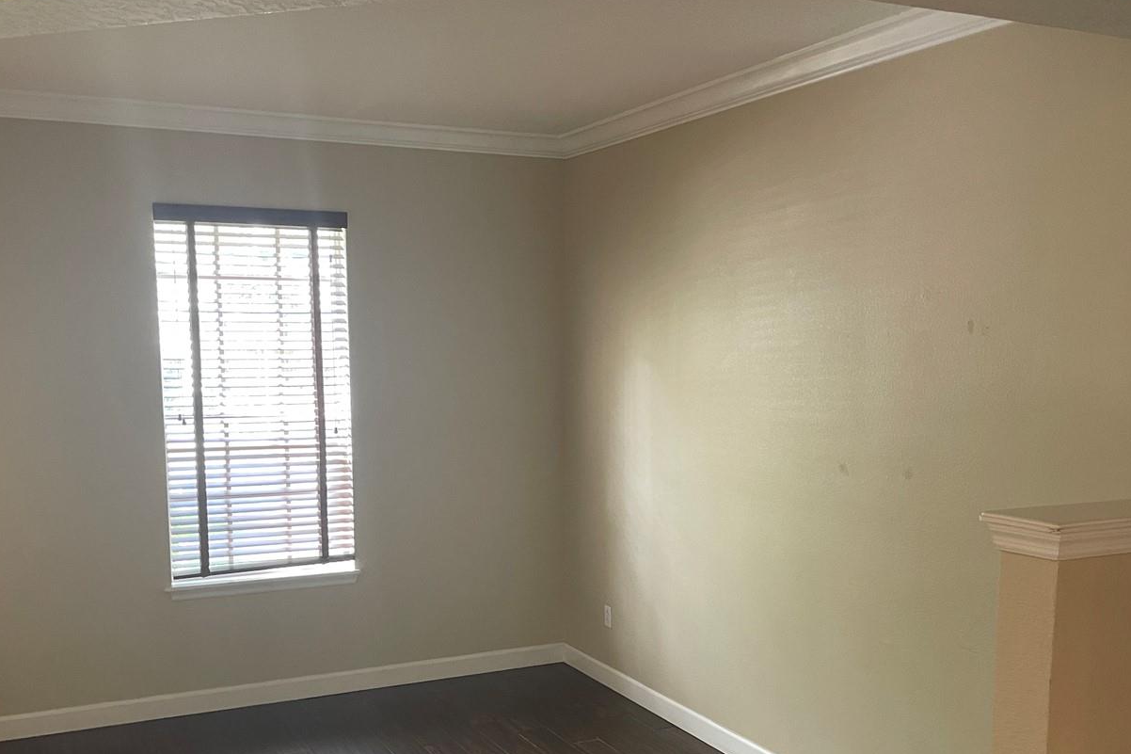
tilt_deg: -7.9
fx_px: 1131
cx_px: 533
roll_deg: +0.2
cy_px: 509
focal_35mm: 36
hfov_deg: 53.1
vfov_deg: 36.4
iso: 200
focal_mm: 4.2
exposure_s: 1/60
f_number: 1.6
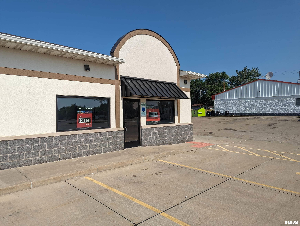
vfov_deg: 56.9
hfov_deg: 71.5
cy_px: 113
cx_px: 150
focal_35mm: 24
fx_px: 208
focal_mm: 6.81
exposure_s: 1/3906
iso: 55
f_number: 1.85
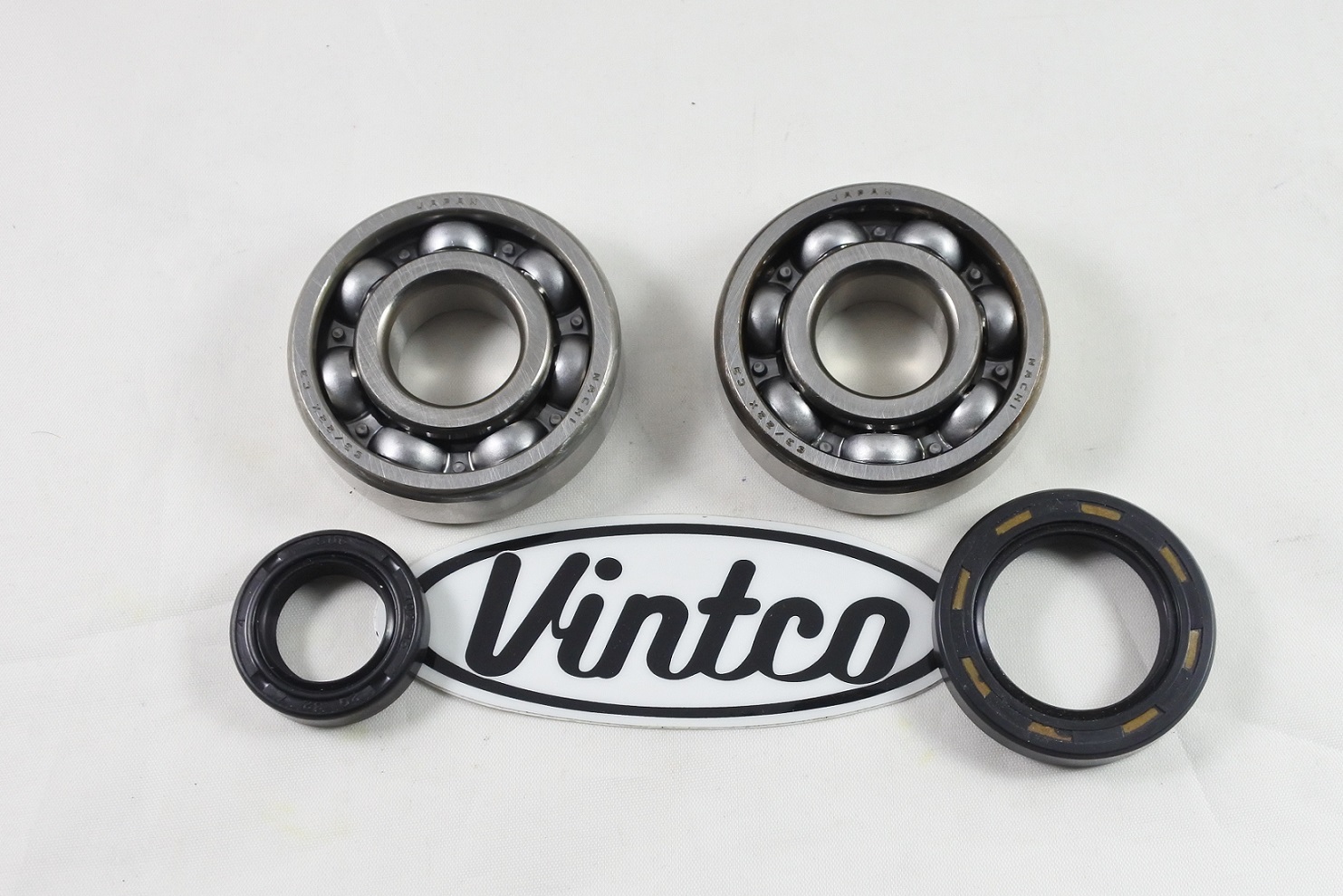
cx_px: 672
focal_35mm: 41
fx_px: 1530
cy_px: 448
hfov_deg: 47.4
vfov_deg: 32.6
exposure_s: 1/125
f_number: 4.2
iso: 720
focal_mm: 15.3
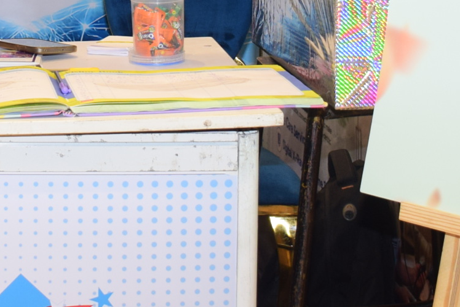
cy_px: -214
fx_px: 1381
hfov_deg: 18.6
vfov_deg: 11.9
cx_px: 33
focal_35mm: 108
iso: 320
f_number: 3.5
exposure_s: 1/125
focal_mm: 18
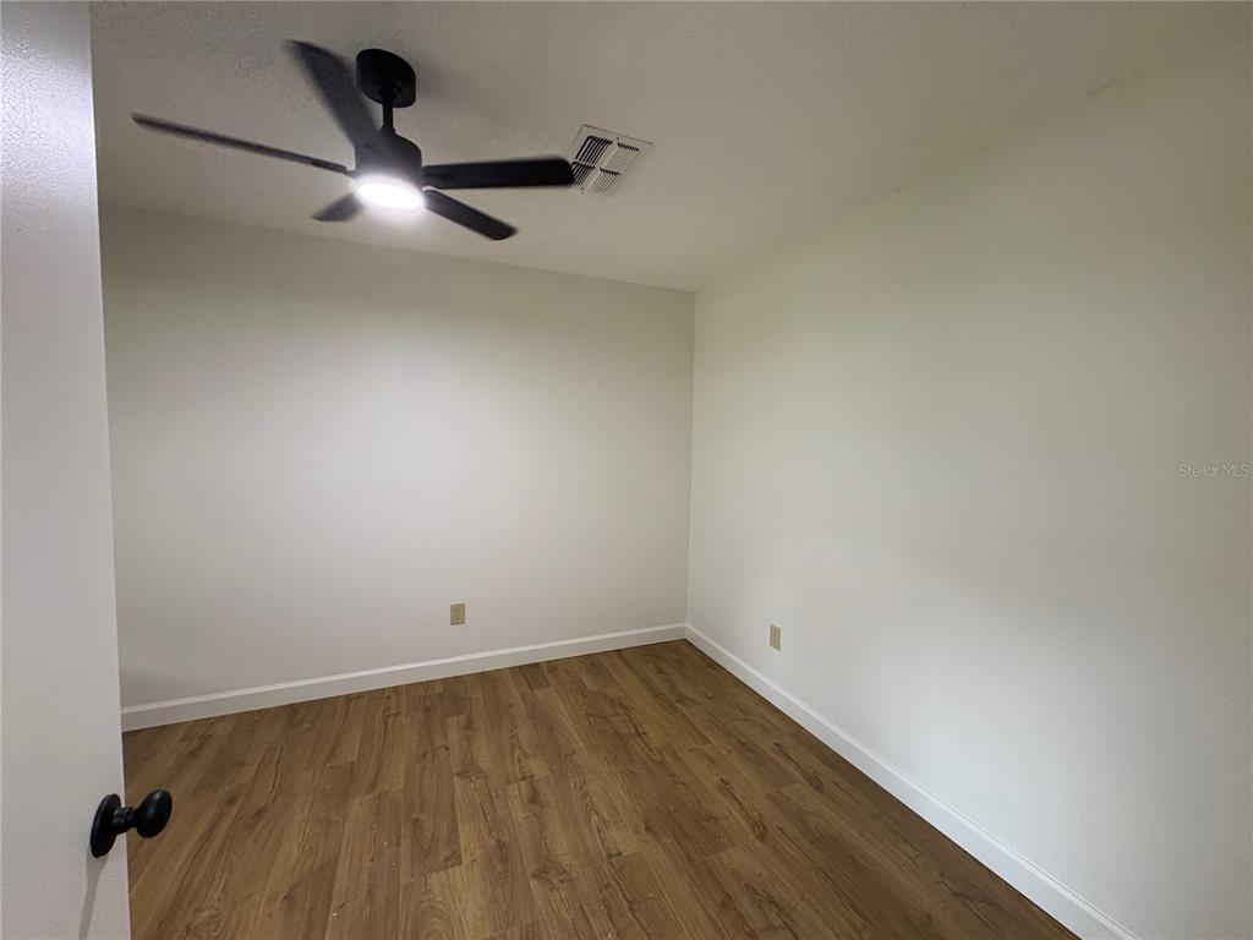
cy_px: 470
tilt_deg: -3.4
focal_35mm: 14
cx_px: 626
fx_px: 507
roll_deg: -1.3
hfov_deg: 102.1
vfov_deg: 85.7
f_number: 2.2
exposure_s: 1/91
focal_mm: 2.22
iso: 250
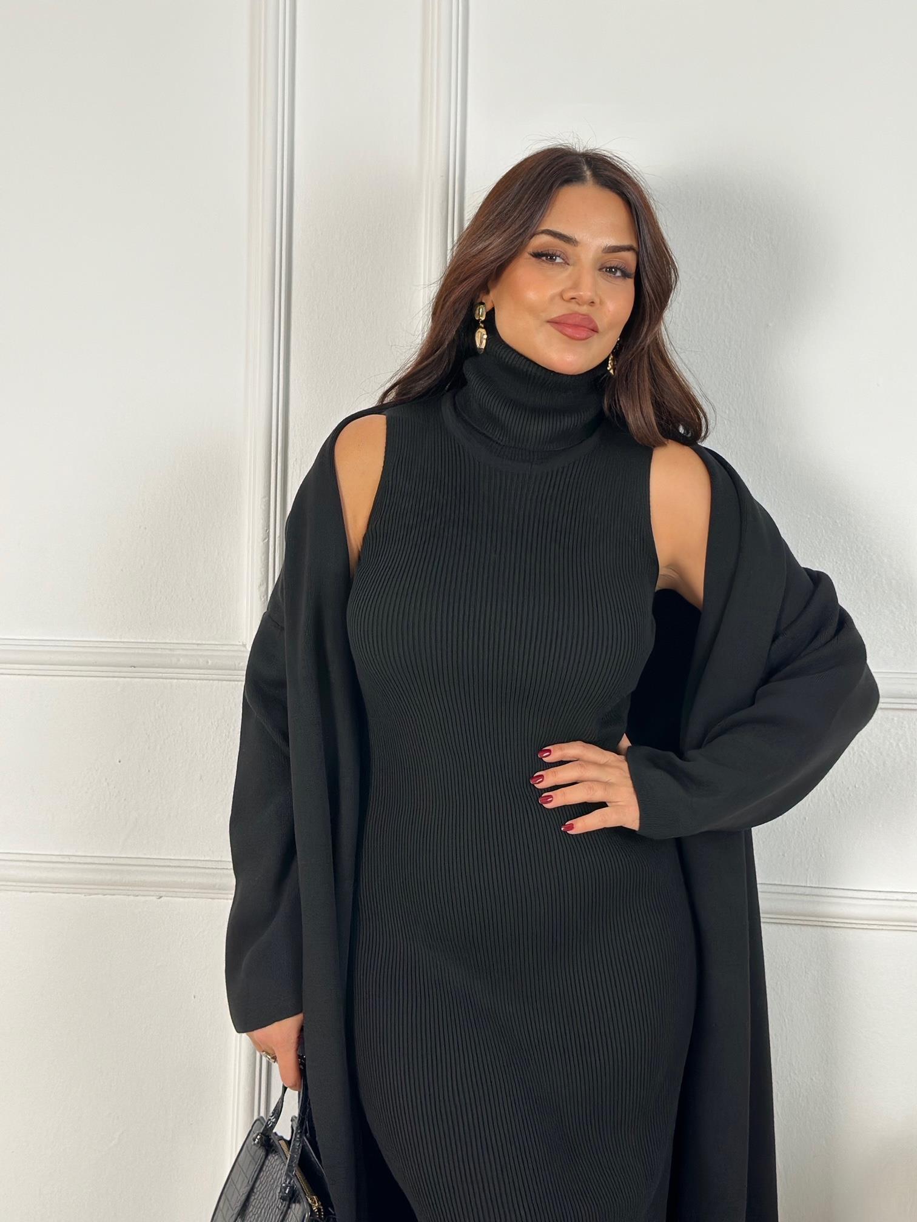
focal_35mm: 48
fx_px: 1695
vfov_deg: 39.7
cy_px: 611
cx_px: 458
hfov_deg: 30.3
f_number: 1.78
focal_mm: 6.86
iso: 160
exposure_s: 1/60
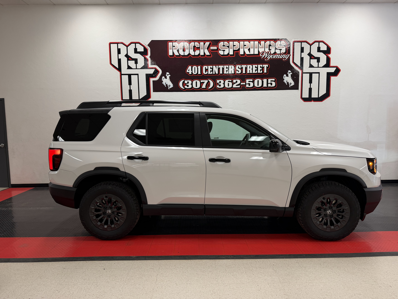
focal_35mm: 24
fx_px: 276
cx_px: 199
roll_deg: +1.5
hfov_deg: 71.6
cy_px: 150
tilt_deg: -3.2
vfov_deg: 56.8
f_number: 1.78
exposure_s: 1/71
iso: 125
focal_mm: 6.76
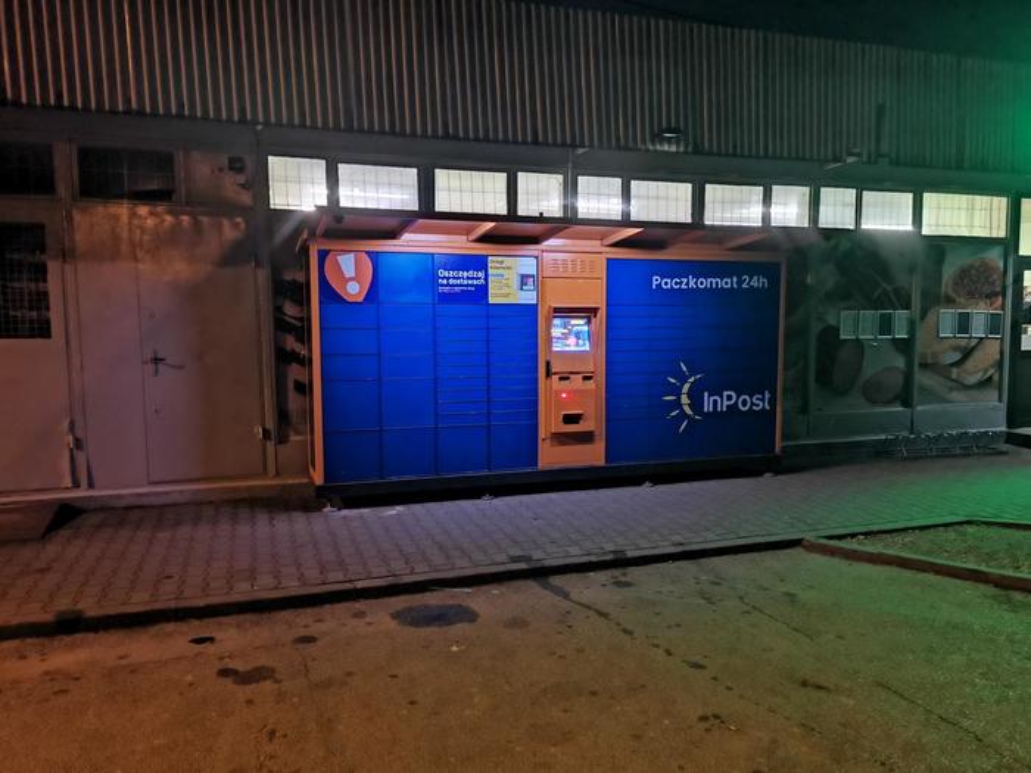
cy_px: 386
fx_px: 774
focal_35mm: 26
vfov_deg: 53.1
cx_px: 516
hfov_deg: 67.3
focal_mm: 4.75
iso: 500
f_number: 1.8
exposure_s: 6
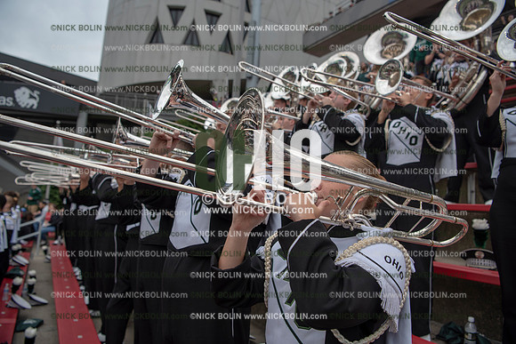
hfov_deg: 73.7
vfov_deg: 53.2
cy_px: 172
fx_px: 344
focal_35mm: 24
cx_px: 258
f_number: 3.5
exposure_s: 1/1000
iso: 250
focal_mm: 24
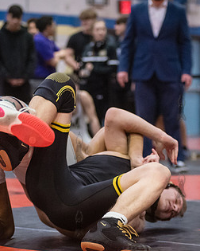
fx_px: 1191
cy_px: 145
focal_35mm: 161
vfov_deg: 12.0
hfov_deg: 9.6
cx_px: 80
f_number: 3.2
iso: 8000
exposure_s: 1/500
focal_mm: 92
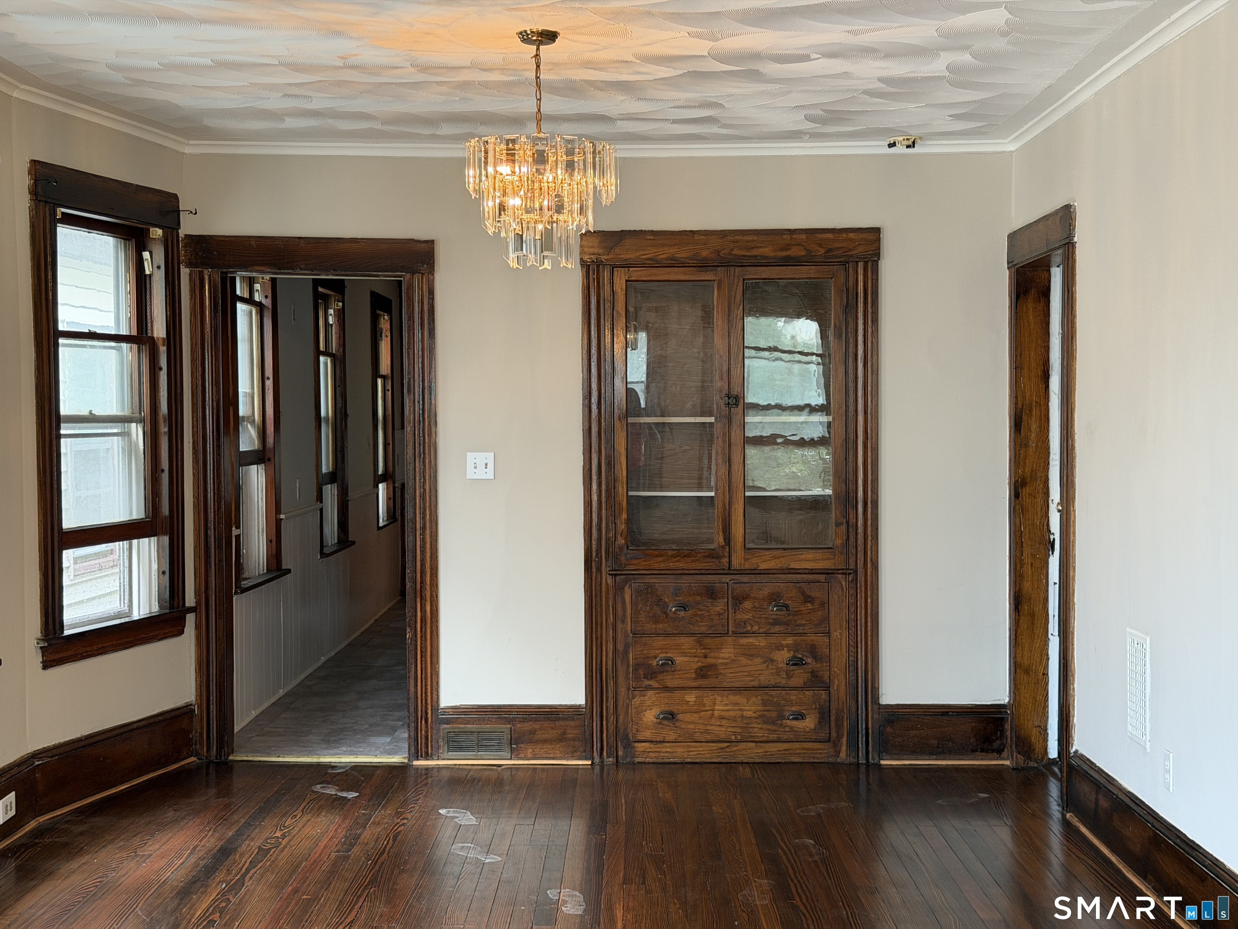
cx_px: 619
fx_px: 1717
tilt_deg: -1.3
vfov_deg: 30.3
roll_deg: +0.7
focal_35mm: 48
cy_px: 464
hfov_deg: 39.7
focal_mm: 6.76
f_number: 1.78
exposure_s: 1/60
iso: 200
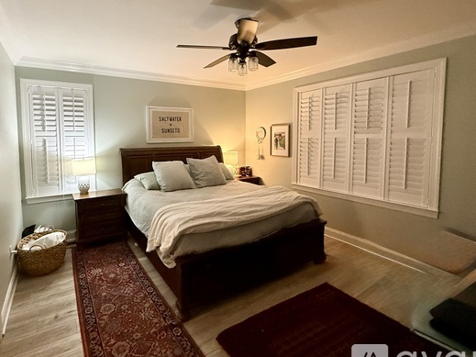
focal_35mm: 18
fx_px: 247
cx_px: 194
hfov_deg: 86.8
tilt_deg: -2.1
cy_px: 151
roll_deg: +0.4
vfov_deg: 71.1
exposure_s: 1/60
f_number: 2.2
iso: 500
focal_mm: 2.22
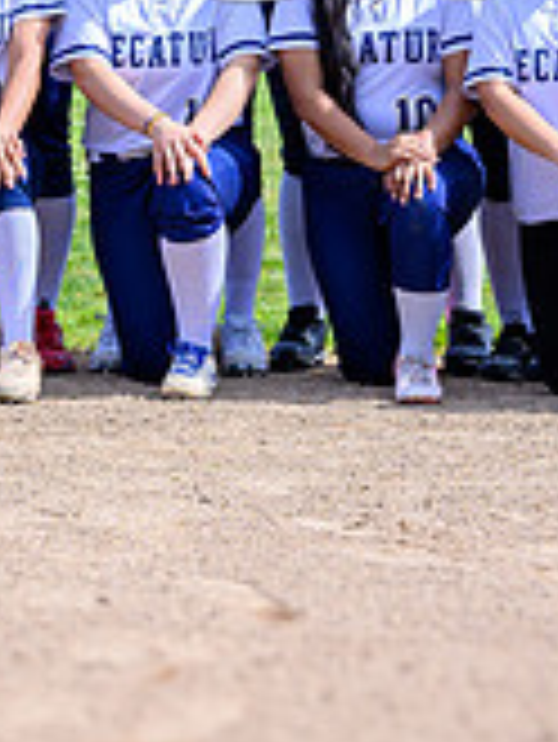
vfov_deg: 8.1
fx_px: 5152
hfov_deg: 6.2
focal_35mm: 240
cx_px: -93
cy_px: -301
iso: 100
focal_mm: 50
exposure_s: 1/250
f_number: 6.3
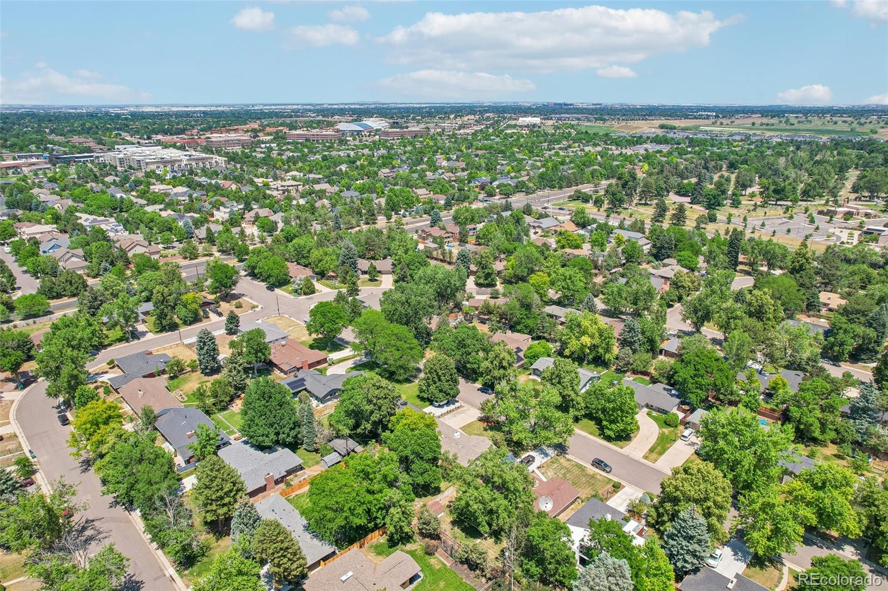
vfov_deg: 57.2
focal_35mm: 22
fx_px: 543
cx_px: 444
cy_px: 296
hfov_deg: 78.6
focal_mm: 8.4
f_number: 2.8
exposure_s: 1/2000
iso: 110
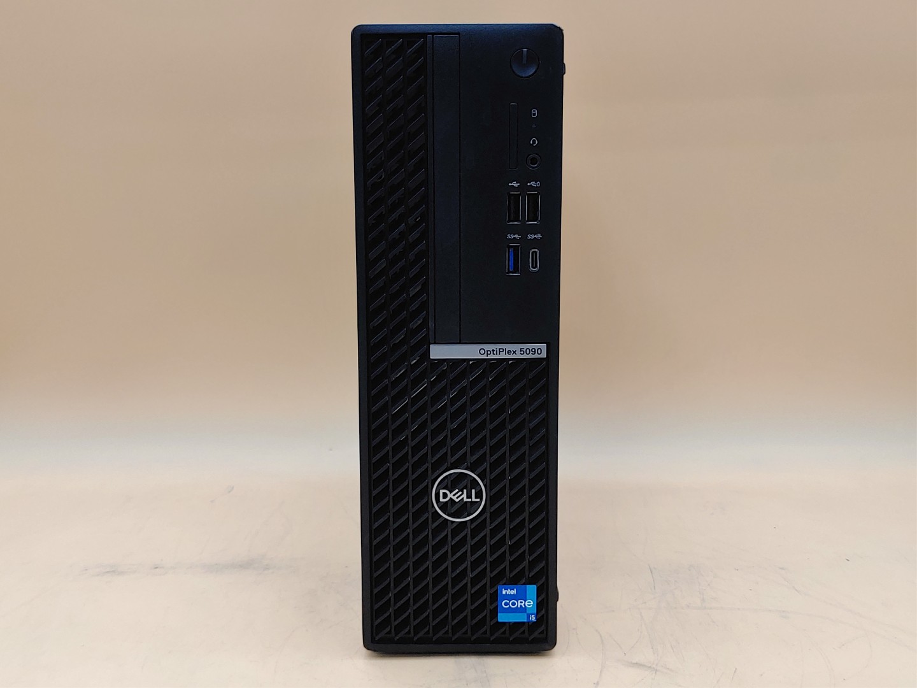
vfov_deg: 35.1
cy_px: 344
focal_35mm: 41
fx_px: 1086
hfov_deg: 45.8
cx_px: 458
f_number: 1.8
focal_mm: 4.36
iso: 50
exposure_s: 1/126
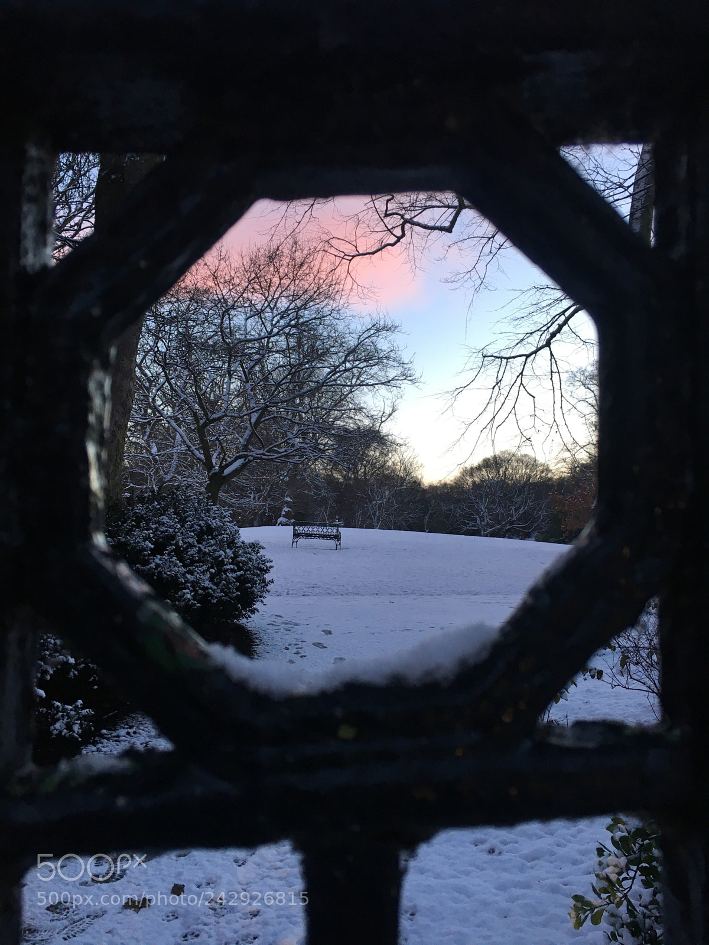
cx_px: 354
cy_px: 472
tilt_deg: +4.5
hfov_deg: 48.2
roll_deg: -3.2
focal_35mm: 29
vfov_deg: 61.7
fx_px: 792
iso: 25
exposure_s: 1/33
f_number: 2.2
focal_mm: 4.15
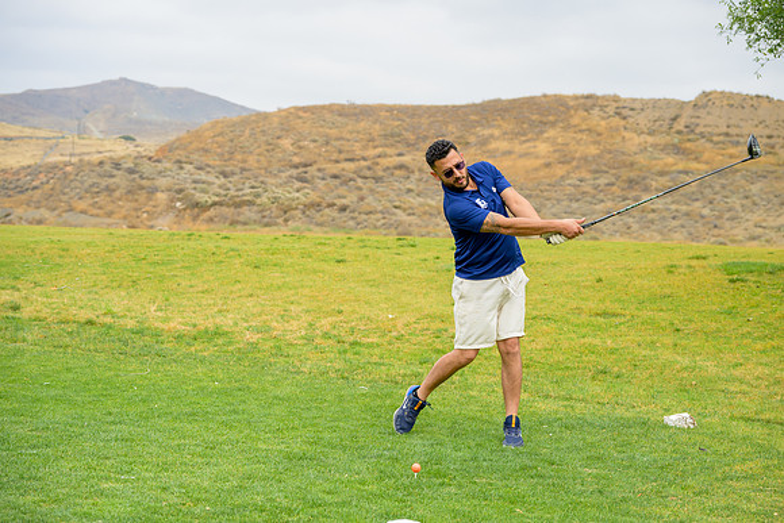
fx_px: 1372
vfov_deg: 21.6
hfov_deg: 31.9
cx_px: 392
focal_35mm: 63
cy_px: 262
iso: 800
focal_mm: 63
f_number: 4
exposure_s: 1/4000
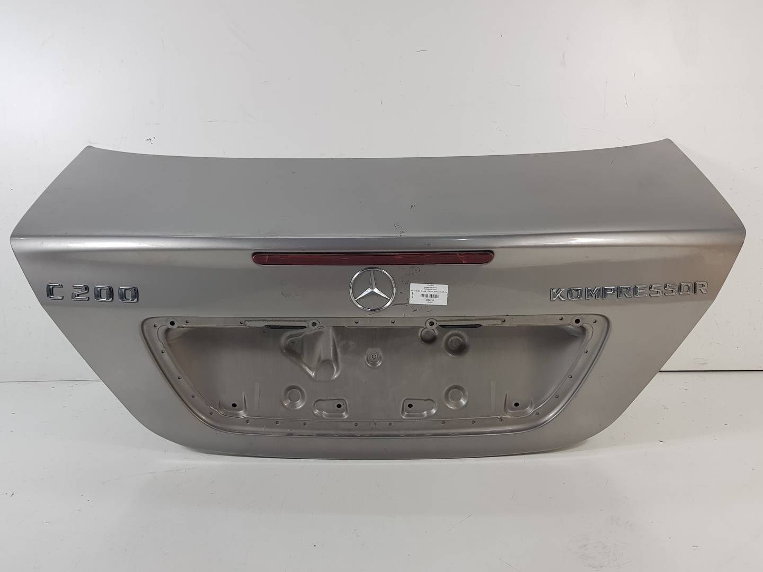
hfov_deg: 67.3
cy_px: 286
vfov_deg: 53.1
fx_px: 573
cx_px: 382
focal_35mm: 26
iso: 50
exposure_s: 1/100
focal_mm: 4.2
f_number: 1.7
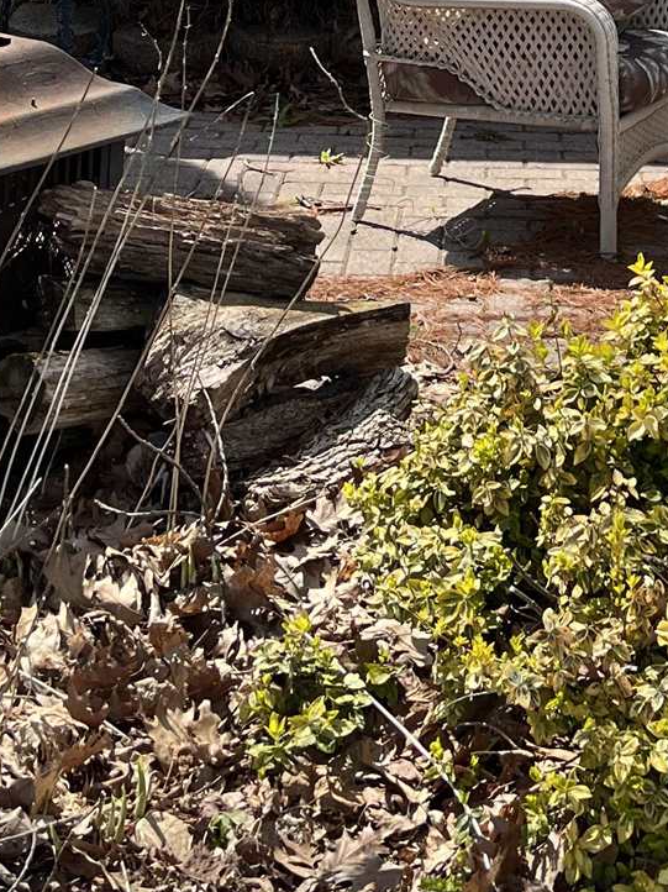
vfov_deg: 22.1
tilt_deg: -1.3
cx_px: 812
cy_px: -125
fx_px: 2137
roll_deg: -2.9
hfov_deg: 16.9
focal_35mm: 83
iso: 50
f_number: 1.6
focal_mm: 5.1
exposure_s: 1/1339
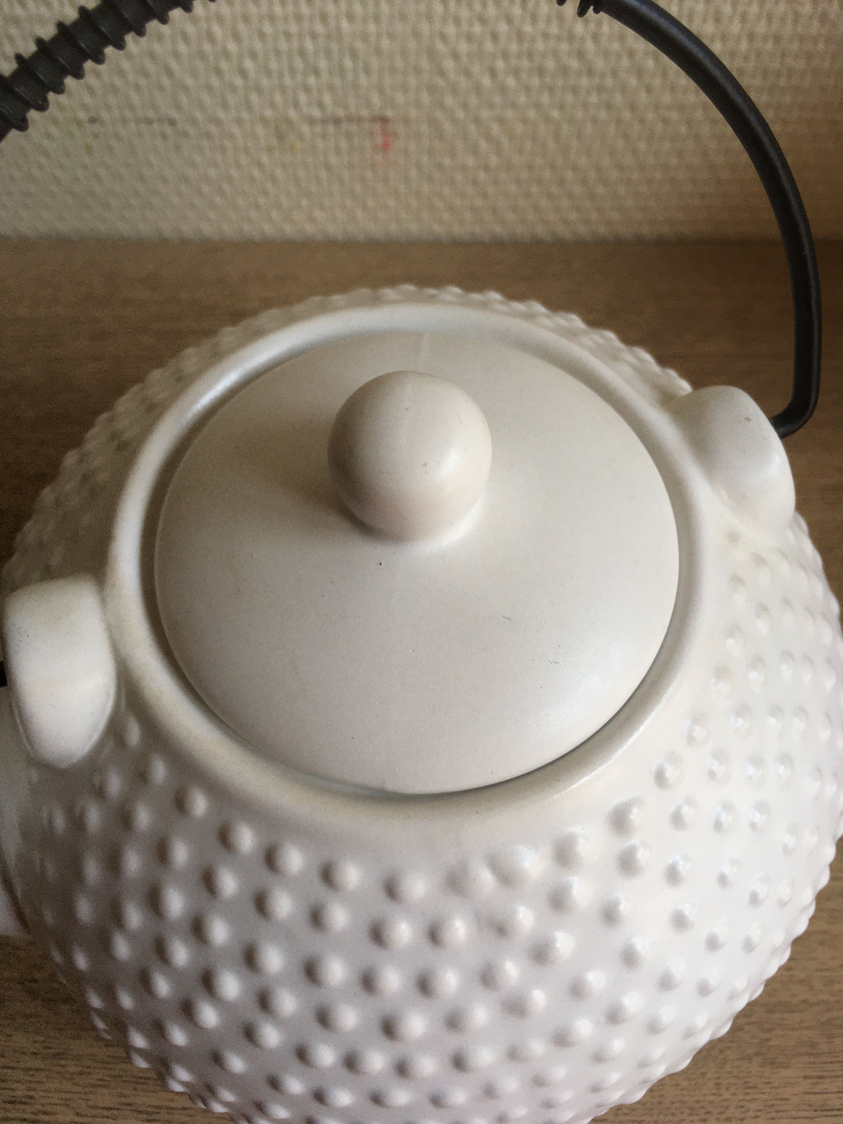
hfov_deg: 48.2
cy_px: 562
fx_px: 942
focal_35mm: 29
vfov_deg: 61.7
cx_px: 422
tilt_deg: -64.8
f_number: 2.2
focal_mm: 4.15
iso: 40
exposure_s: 1/100
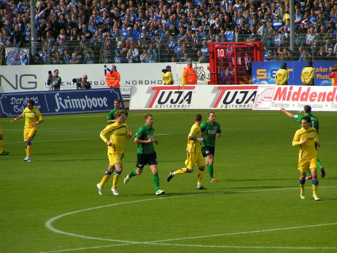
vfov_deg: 4.2
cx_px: 168
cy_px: 126
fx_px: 3456
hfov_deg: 5.6
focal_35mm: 355
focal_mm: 54.2
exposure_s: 1/640
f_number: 4.5
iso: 50
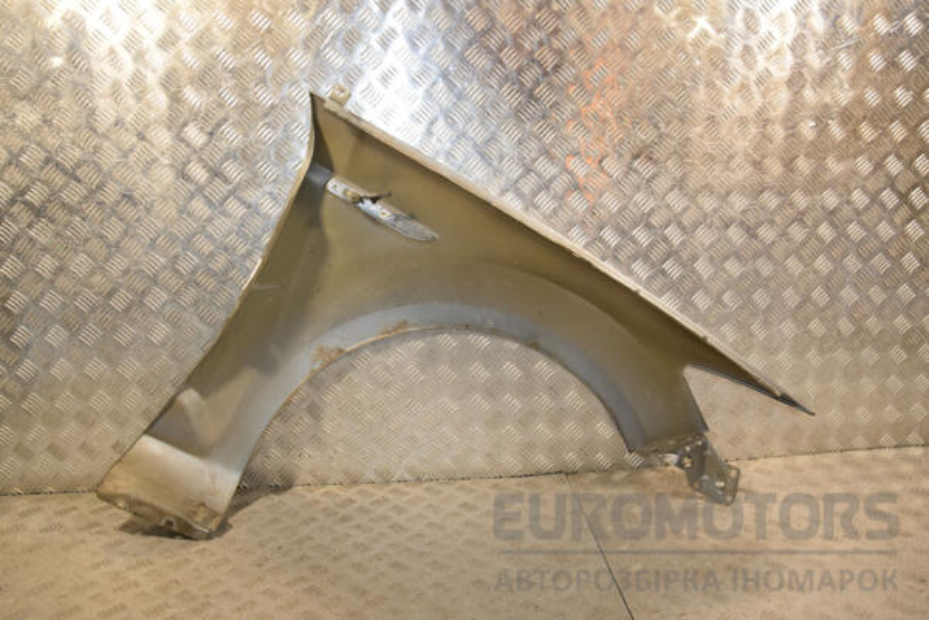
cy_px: 310
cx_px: 464
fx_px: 697
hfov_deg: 67.4
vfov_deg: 47.9
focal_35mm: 27
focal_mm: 18
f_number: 6.3
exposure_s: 1/200
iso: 800
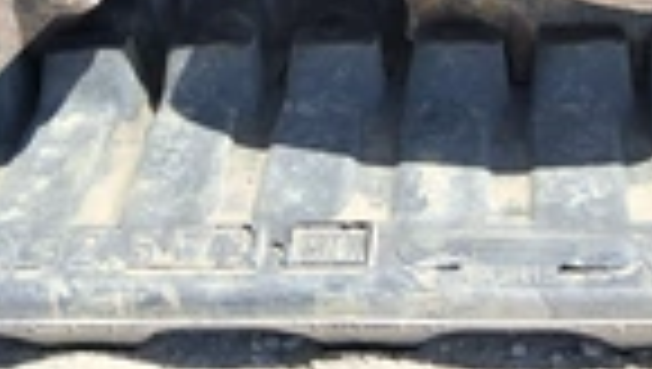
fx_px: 1298
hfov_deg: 28.0
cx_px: 436
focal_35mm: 75
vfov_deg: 14.7
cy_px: -230
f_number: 2
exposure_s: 1/784
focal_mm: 3.08
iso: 50
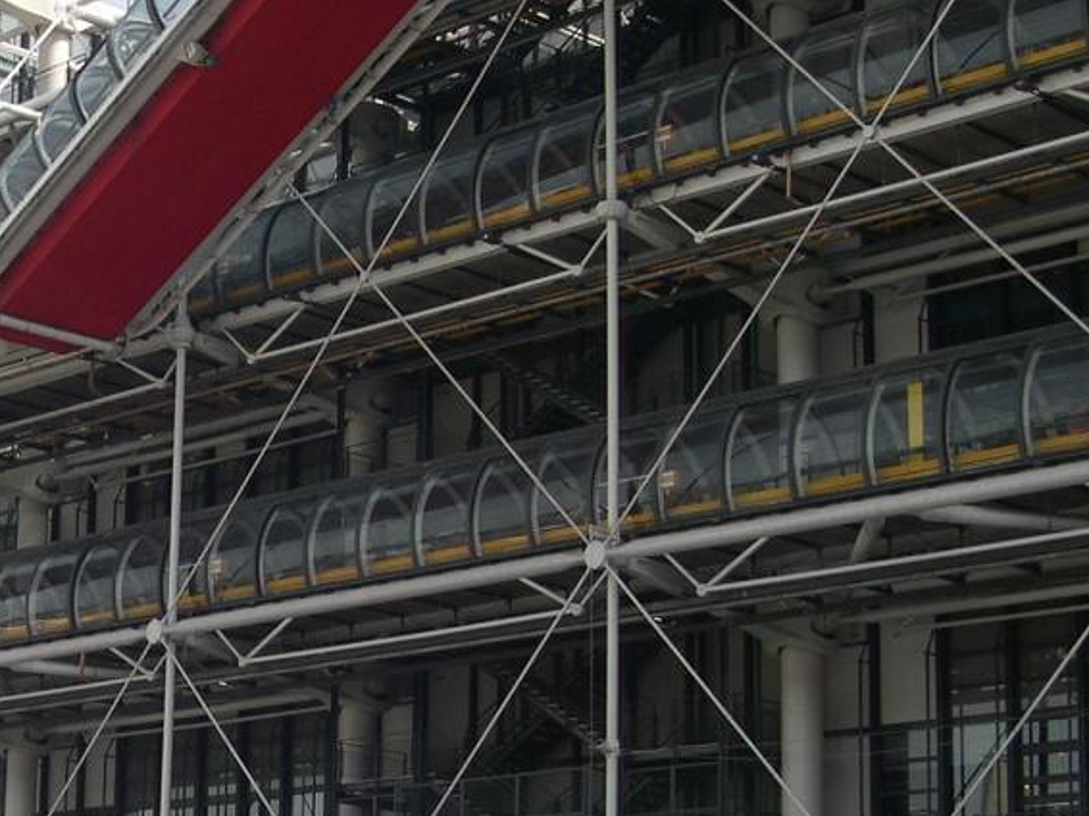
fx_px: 2704
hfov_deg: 21.6
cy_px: 597
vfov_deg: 17.1
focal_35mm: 86
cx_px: -100
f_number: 7.6
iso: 100
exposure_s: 1/139
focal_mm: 8
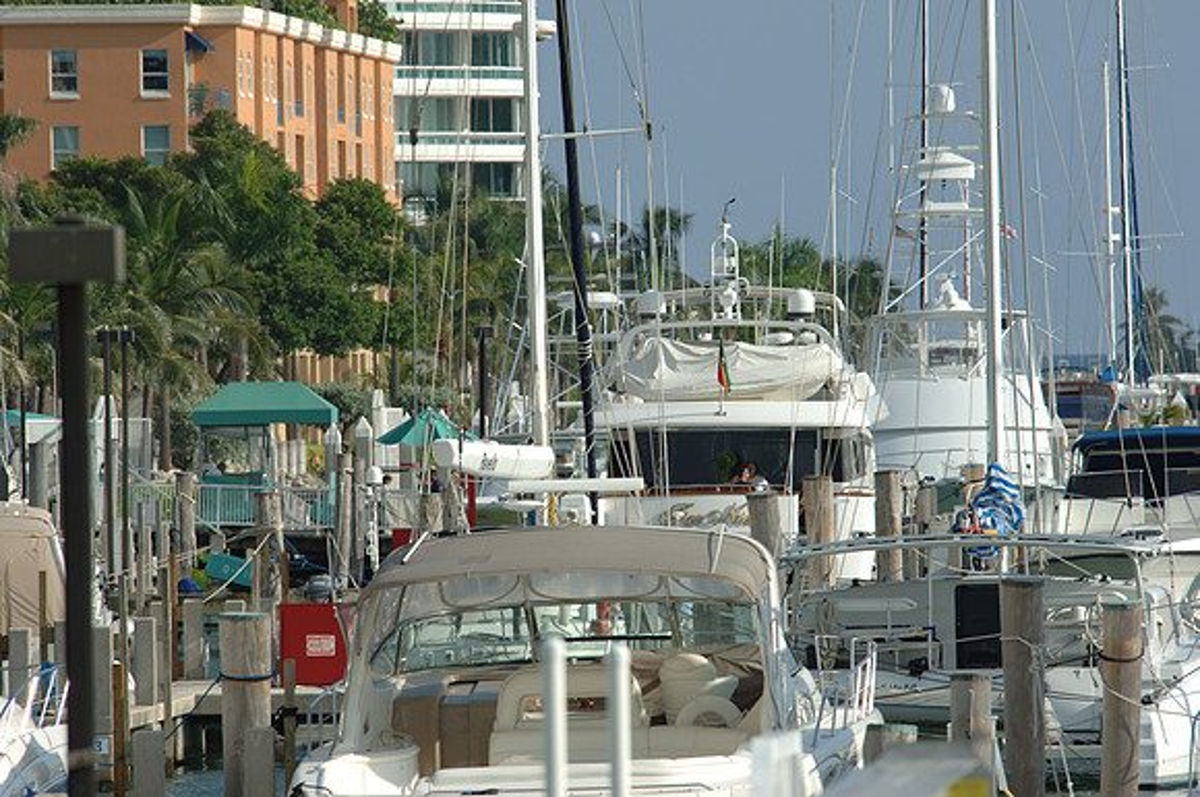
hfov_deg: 4.2
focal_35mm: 495
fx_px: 16477
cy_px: 398
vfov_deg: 2.8
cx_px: 600
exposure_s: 1/250
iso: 100
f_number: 8
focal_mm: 330
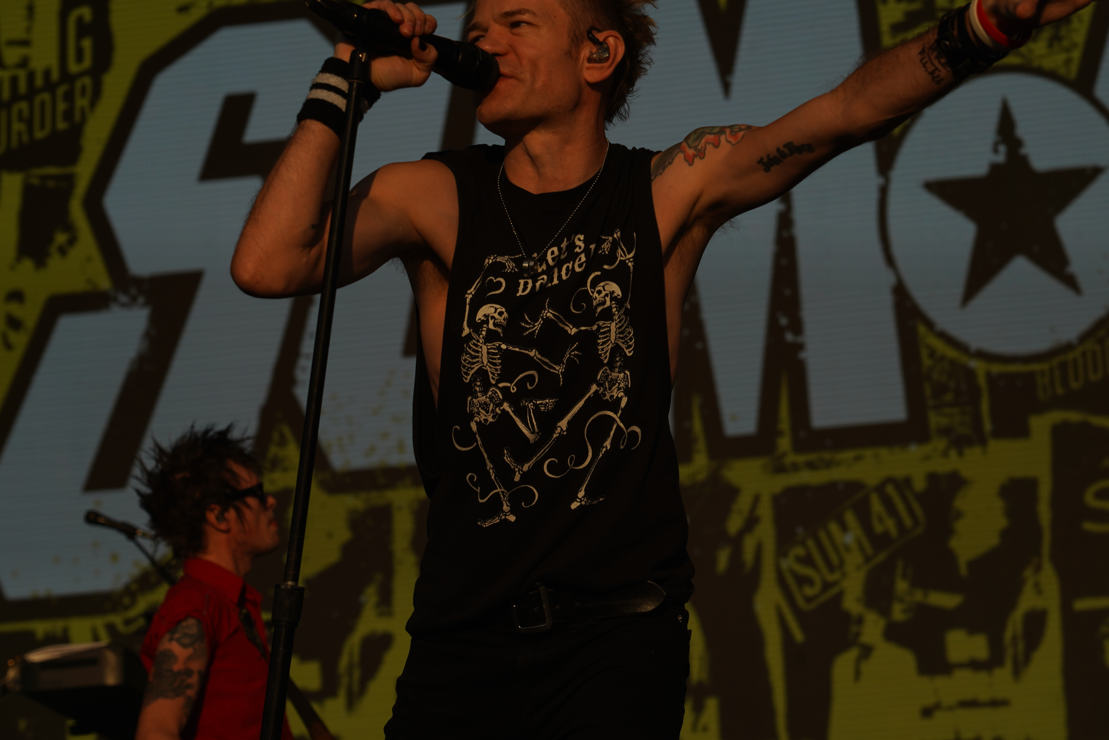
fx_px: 3234
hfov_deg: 19.5
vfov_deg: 13.0
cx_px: 554
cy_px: 370
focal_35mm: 105
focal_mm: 105
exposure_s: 1/640
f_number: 8
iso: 100
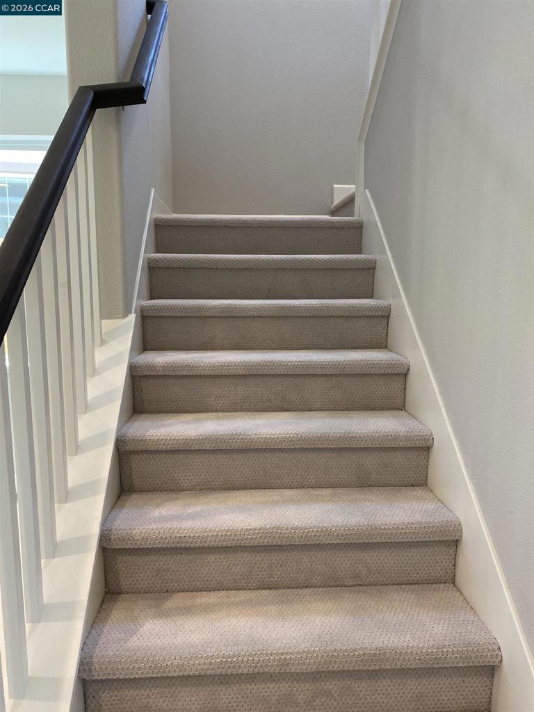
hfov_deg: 53.1
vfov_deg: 67.3
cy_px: 356
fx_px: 535
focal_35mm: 26
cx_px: 267
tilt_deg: -11.2
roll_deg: +0.8
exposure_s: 1/120
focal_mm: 4.25
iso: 125
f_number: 1.8
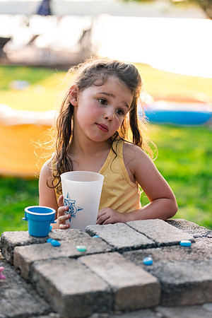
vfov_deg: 23.9
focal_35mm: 85
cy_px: 159
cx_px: 106
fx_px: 751
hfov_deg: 16.1
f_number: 3.5
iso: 1000
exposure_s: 1/320
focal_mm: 85
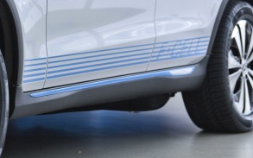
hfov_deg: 11.3
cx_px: -133
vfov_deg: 7.3
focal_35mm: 178
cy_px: -71
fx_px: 1227
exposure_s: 1/125
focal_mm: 50
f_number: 4.5
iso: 500
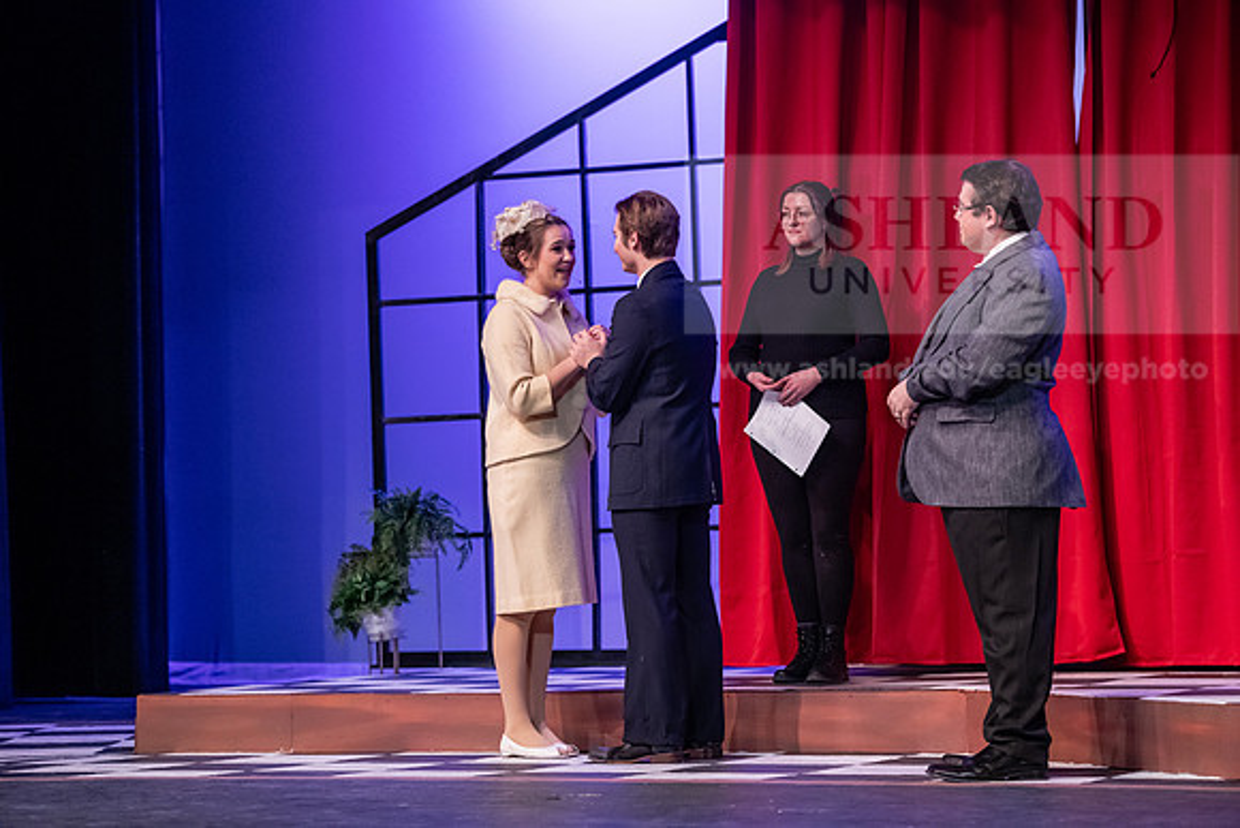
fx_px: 3445
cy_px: 414
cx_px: 620
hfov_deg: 20.4
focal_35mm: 100
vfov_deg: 13.7
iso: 3200
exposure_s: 1/200
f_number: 3.2
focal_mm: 100
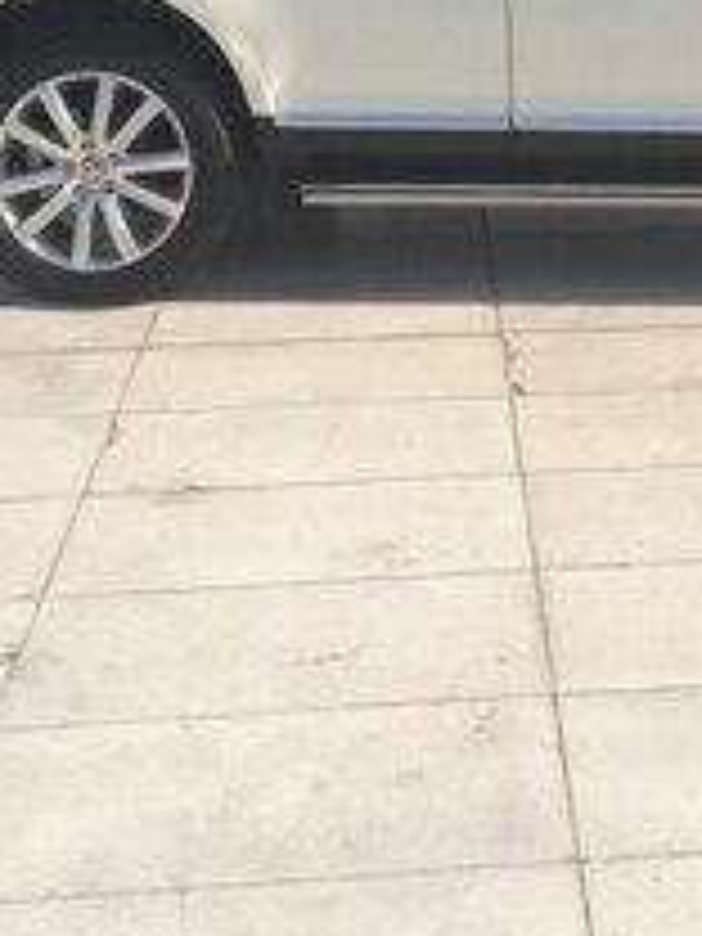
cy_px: -153
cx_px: 616
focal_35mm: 69
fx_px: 1866
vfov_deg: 25.6
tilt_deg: -6.2
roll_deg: +0.9
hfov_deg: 20.9
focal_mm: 4.15
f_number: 2.2
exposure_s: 1/2160
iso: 32
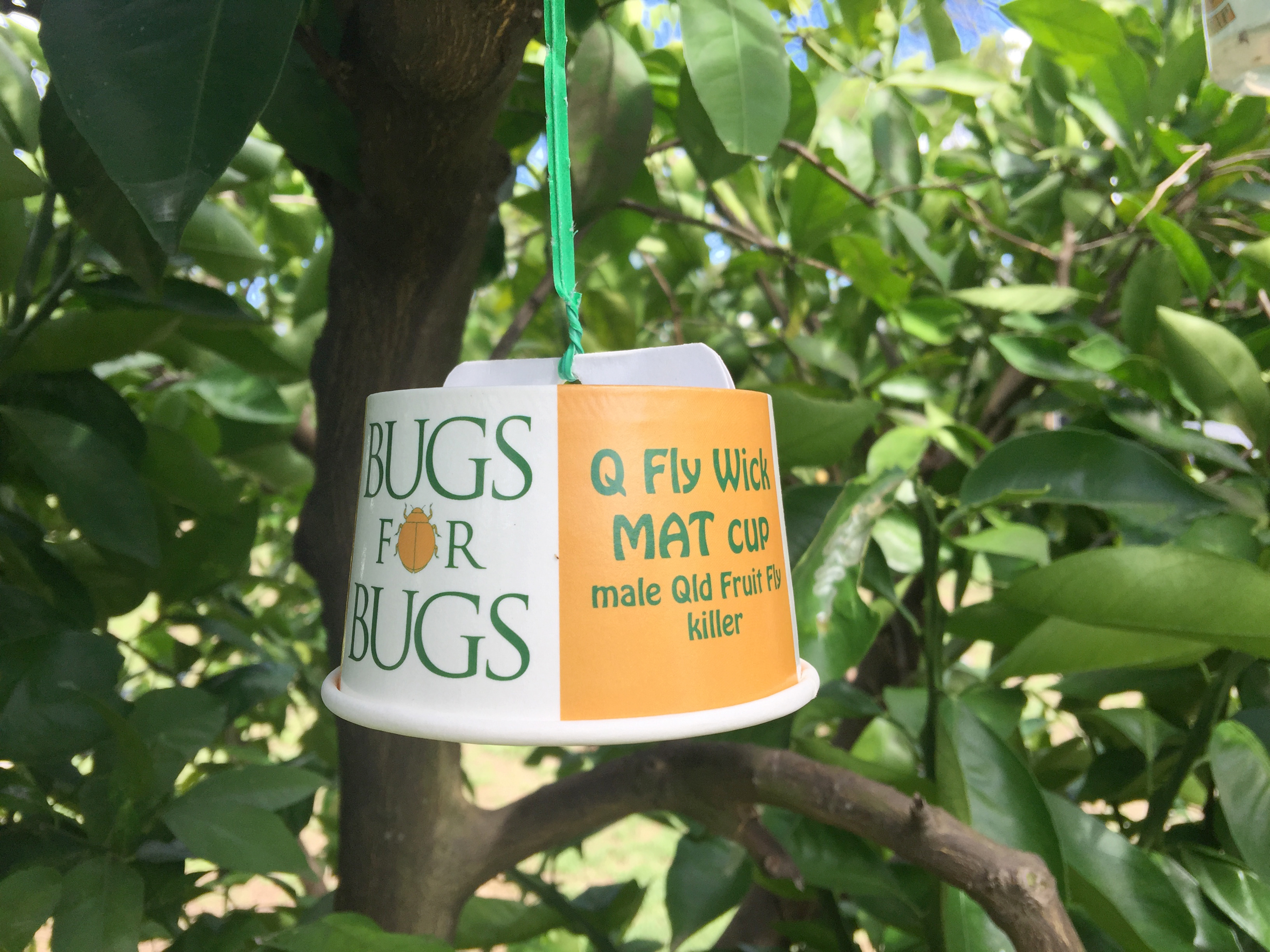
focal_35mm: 29
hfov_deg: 61.7
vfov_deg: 48.2
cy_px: 476
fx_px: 1064
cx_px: 635
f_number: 2.2
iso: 32
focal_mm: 4.15
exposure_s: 1/527
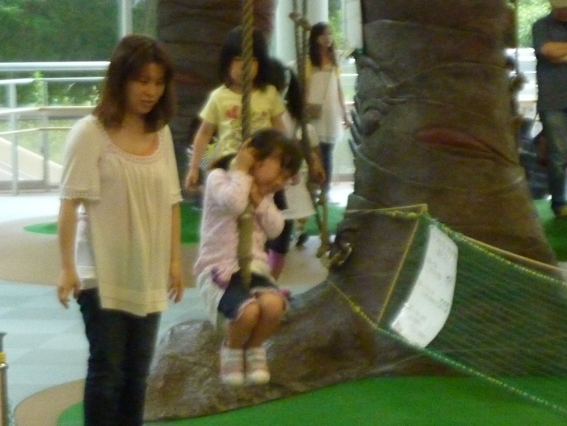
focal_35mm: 121
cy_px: 213
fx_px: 1982
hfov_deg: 16.3
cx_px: 284
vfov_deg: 12.2
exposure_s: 1/40
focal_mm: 11
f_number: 4.1
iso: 800
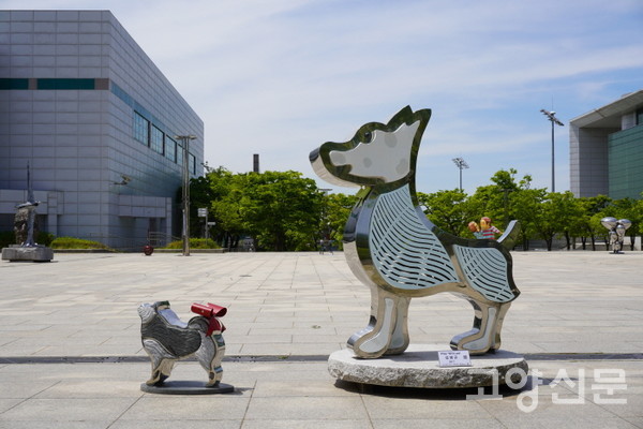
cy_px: 214
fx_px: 804
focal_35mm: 45
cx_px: 322
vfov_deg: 29.9
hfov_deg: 43.6
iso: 100
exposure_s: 1/200
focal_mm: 30
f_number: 11
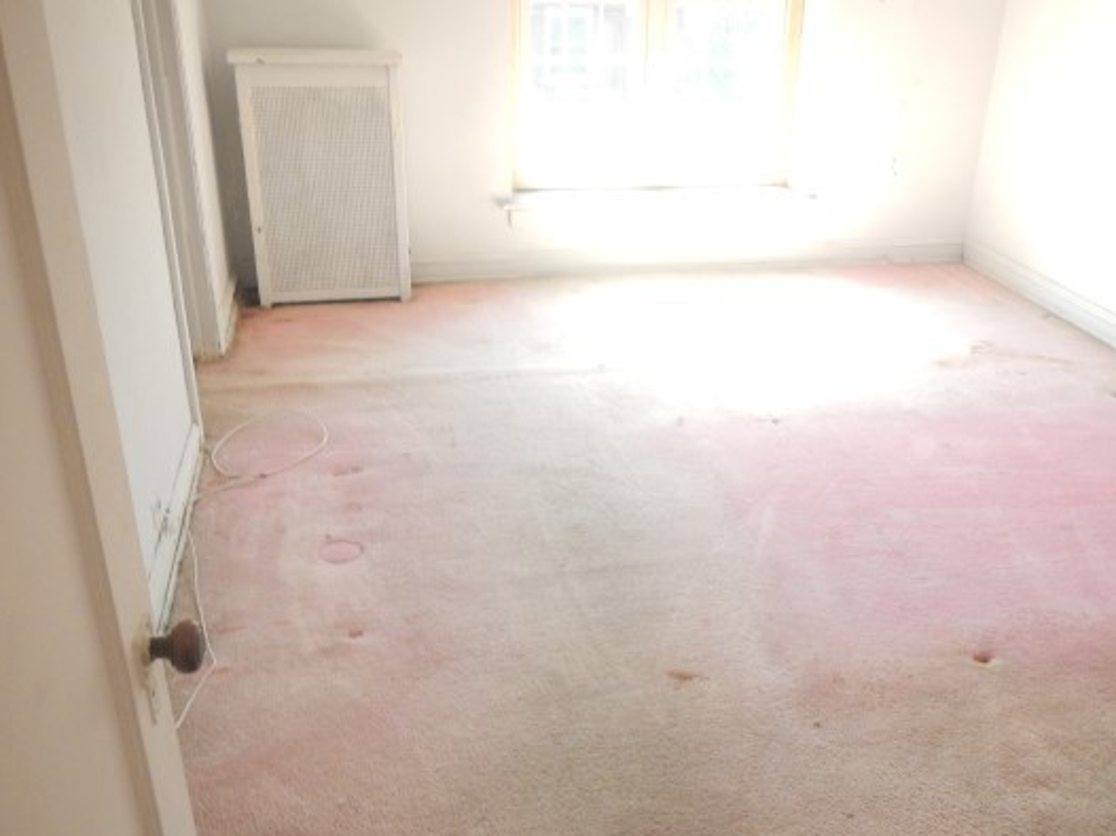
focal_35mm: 34
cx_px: 656
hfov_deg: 53.7
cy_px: 474
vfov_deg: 41.7
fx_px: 1096
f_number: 3.9
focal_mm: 5
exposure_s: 1/50
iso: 400
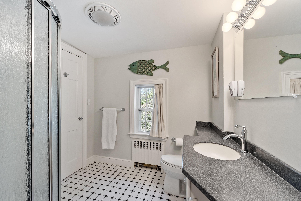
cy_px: 100
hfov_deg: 100.4
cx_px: 150
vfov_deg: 77.3
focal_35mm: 15
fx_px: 125
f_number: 8
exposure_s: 1/3
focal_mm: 10
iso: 320
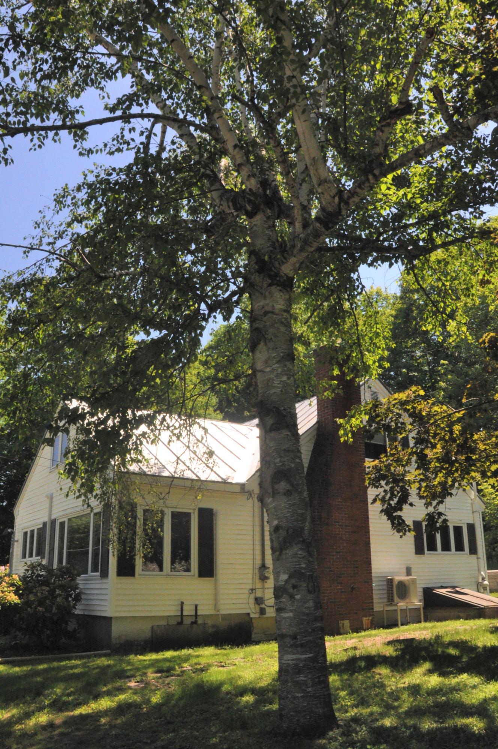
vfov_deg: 67.4
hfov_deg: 47.8
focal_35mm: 27
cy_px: 374
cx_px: 249
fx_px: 562
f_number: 16
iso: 2000
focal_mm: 18
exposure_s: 1/250
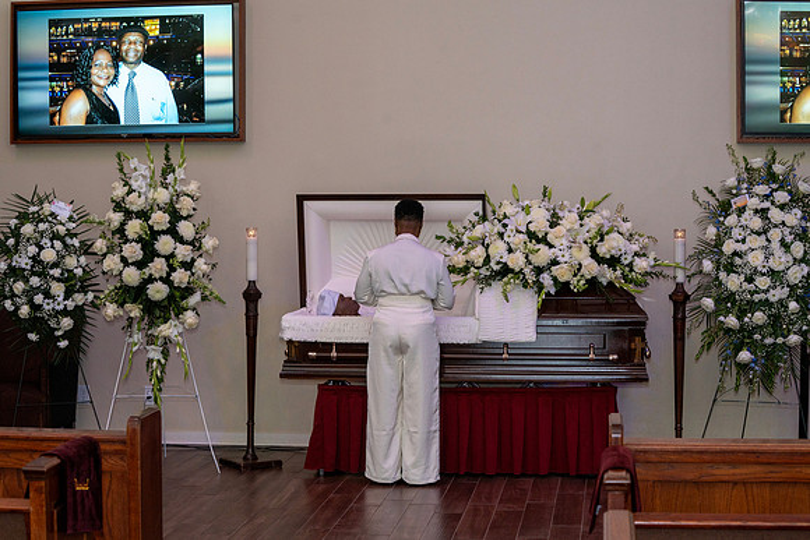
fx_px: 1598
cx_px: 405
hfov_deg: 28.4
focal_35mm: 71
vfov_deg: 19.2
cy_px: 270
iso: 640
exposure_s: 1/160
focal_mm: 71
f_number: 6.3
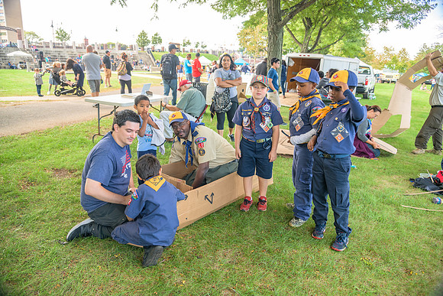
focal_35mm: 24
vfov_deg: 53.2
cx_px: 222
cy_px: 148
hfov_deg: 73.7
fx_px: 295
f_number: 4
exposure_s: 1/100
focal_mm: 24
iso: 360
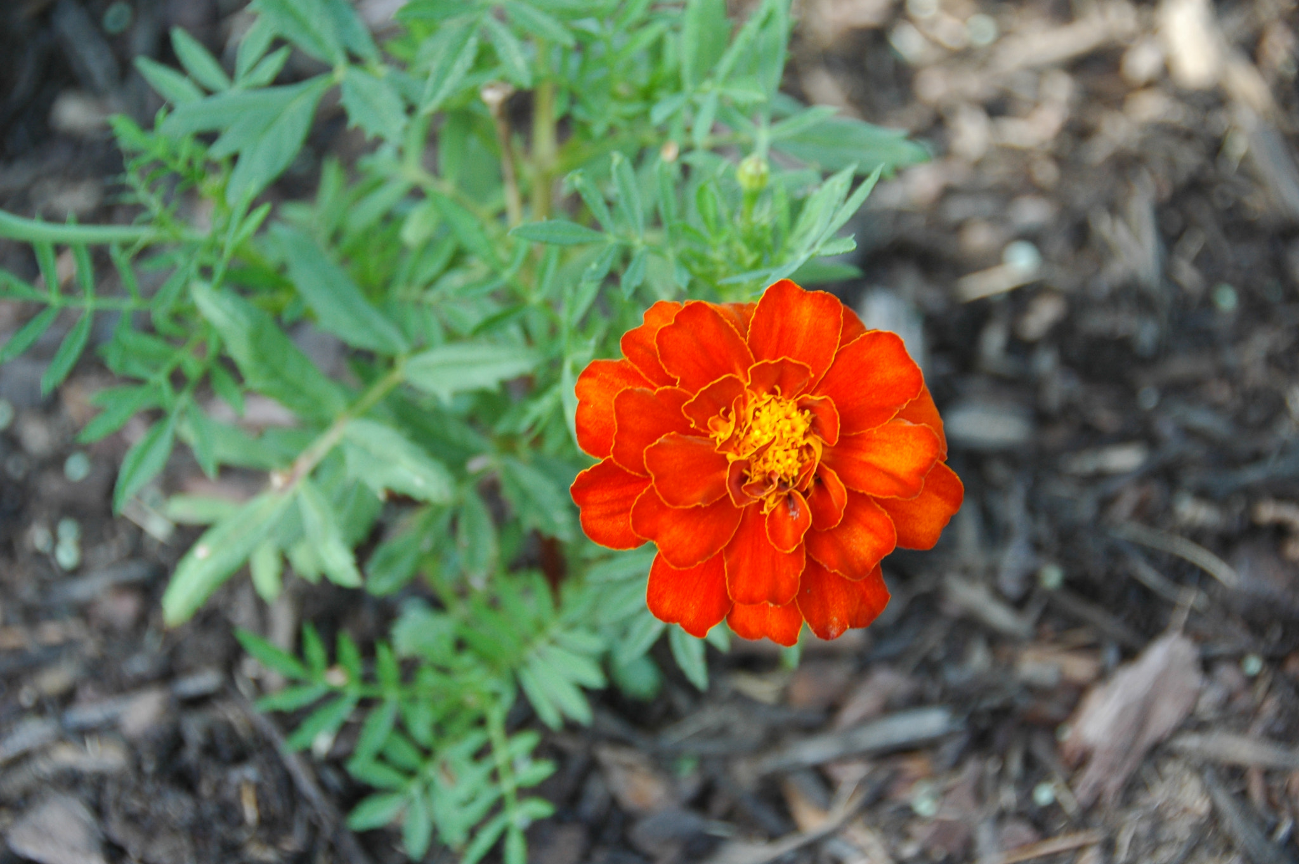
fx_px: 4326
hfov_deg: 17.1
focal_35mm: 120
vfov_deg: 11.4
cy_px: 432
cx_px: 650
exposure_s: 1/40
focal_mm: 80
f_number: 5.3
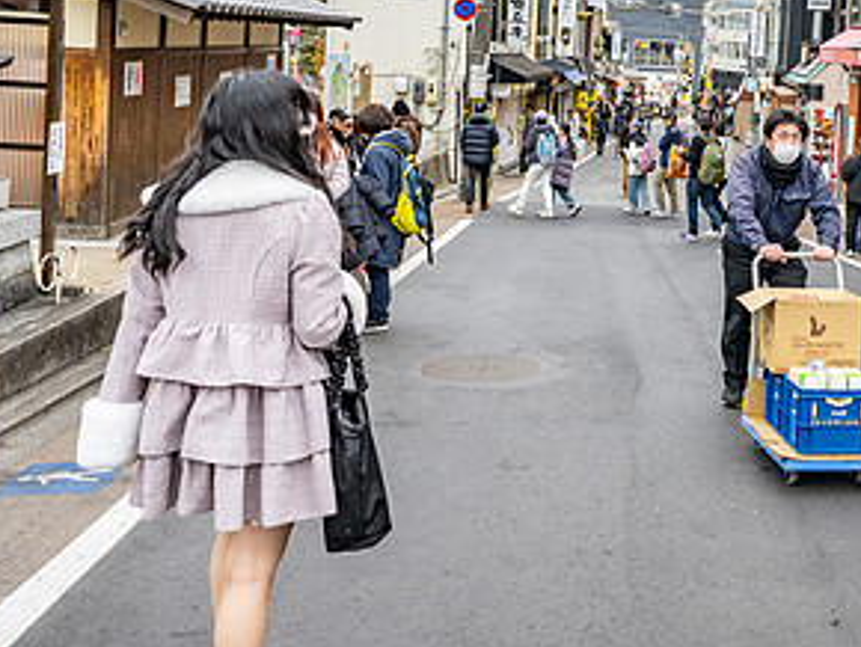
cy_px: 94
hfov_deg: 37.5
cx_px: 689
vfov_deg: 28.8
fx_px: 1220
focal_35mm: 49
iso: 160
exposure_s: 1/400
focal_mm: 25.5
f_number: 4
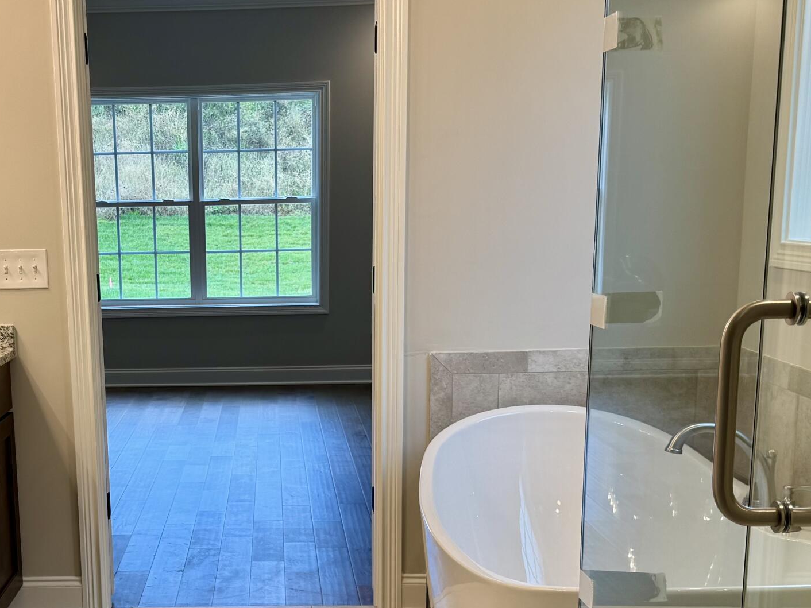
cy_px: 449
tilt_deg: -11.7
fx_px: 1195
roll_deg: +1.5
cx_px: 210
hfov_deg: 36.7
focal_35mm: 51
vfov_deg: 28.2
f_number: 1.78
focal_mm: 6.76
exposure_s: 1/120
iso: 80
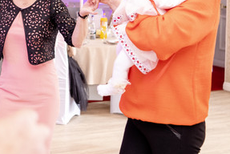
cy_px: 13
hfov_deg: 25.2
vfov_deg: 17.3
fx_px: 499
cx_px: 22
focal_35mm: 78
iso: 800
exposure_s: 1/200
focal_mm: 23
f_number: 2
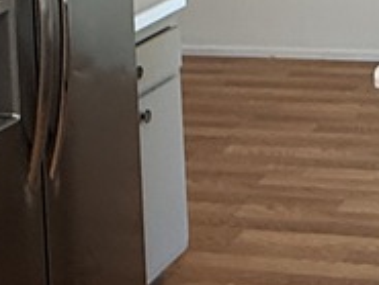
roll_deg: +2.5
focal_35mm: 109
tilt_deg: -2.3
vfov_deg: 12.6
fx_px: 1194
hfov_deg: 17.4
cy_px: -189
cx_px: 428
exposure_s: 1/120
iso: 200
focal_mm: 2.22
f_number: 2.2
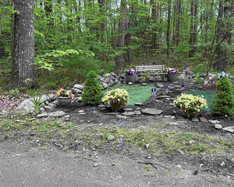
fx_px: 229
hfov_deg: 54.0
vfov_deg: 44.5
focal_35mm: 33
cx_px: 135
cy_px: 100
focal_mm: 5.7
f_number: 1.5
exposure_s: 1/139
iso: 32
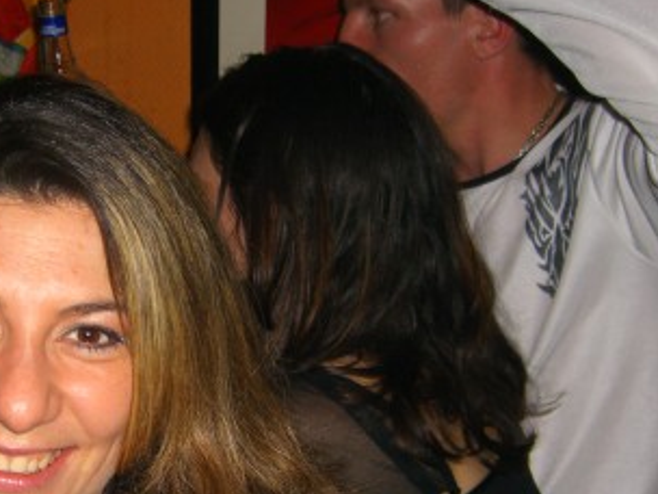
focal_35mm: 75
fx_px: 1426
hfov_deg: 25.8
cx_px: 201
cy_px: 360
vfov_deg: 19.5
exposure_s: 1/60
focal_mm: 7.9
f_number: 2.8
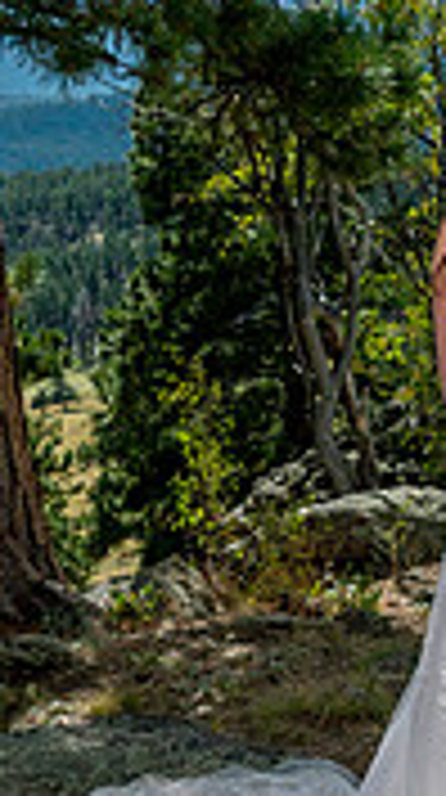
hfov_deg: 12.4
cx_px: 455
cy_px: 549
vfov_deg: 22.1
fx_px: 2027
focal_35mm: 96
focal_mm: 24
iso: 250
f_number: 6.3
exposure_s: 1/2000
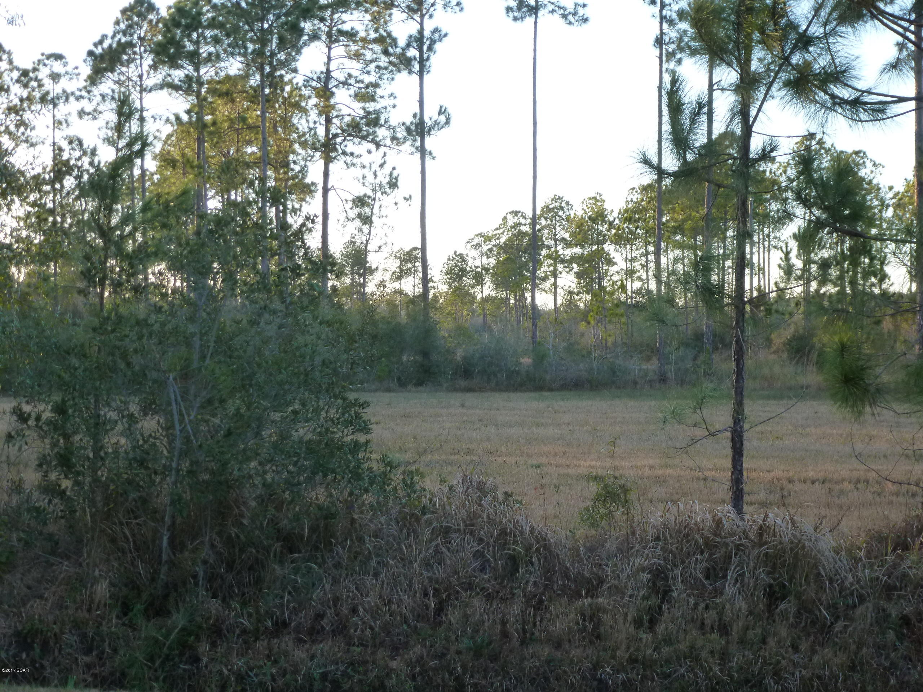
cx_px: 462
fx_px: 1520
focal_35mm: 57
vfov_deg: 25.7
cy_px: 346
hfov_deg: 33.8
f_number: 4.4
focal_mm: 10.1
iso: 200
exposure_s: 1/60
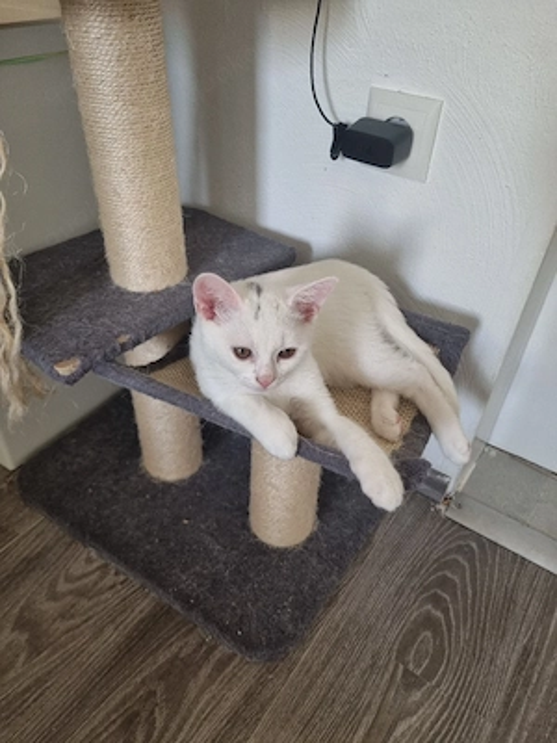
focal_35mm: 26
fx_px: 558
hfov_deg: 53.1
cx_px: 278
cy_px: 372
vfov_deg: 67.3
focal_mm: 5.4
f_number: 1.8
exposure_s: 1/100
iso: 125
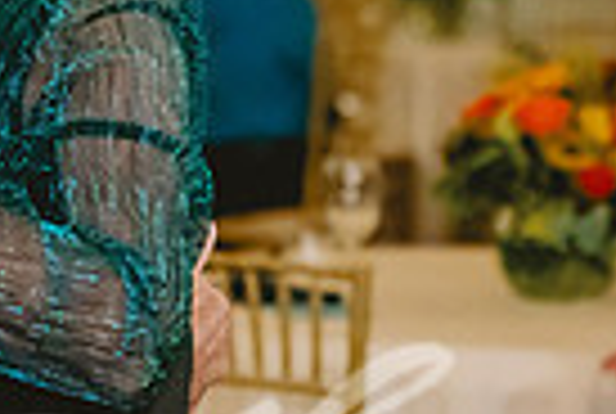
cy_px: 88
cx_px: 193
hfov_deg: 6.9
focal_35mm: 296
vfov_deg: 4.7
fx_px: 5076
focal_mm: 70
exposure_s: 1/160
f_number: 2.8
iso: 5000
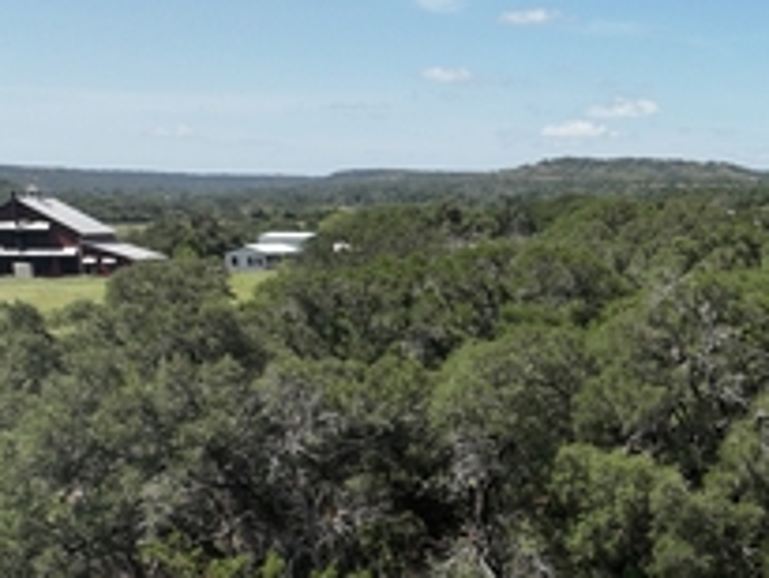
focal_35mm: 75
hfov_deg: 21.3
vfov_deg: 19.2
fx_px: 1667
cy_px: 540
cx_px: 1197
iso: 100
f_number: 3.5
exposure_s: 1/60
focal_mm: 12.29
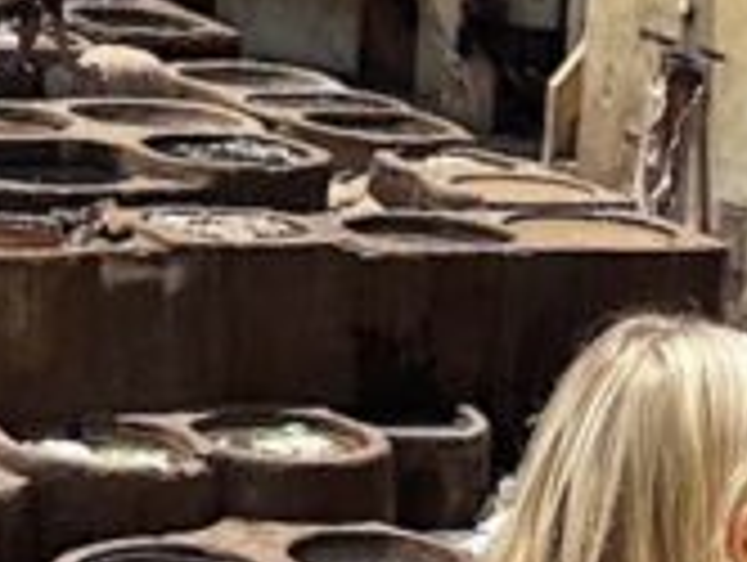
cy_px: 1057
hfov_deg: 13.3
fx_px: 3198
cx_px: 544
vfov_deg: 9.5
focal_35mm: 148
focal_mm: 6.76
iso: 80
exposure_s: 1/2506
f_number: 1.78
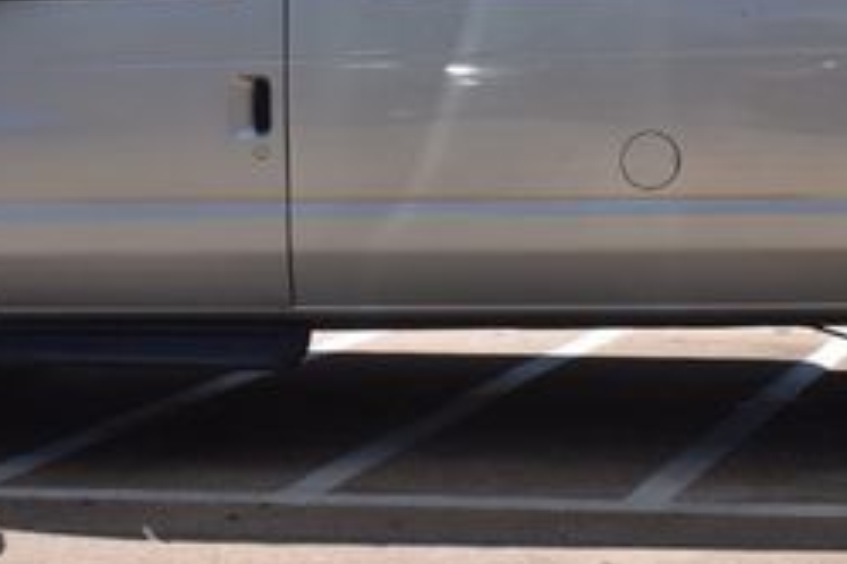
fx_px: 2265
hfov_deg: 21.1
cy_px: -20
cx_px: 524
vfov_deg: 14.0
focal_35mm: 96
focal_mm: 25
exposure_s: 1/500
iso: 250
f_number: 11
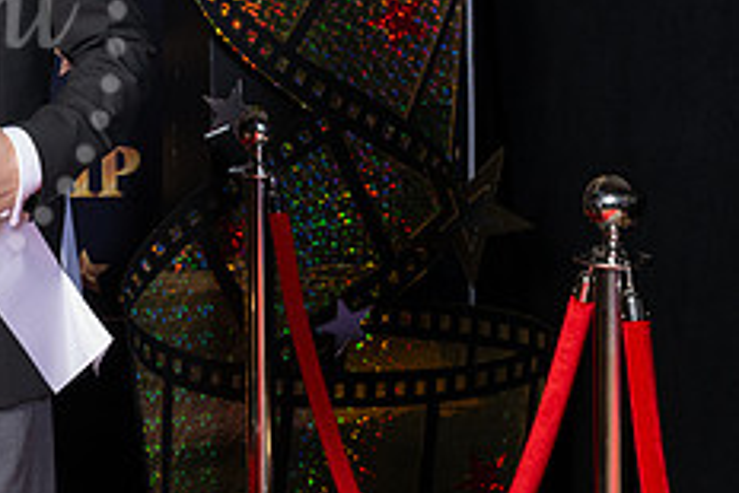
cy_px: 14
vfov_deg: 13.5
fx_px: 2054
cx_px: -178
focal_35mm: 100
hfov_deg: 19.1
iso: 400
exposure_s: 1/125
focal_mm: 40
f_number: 8
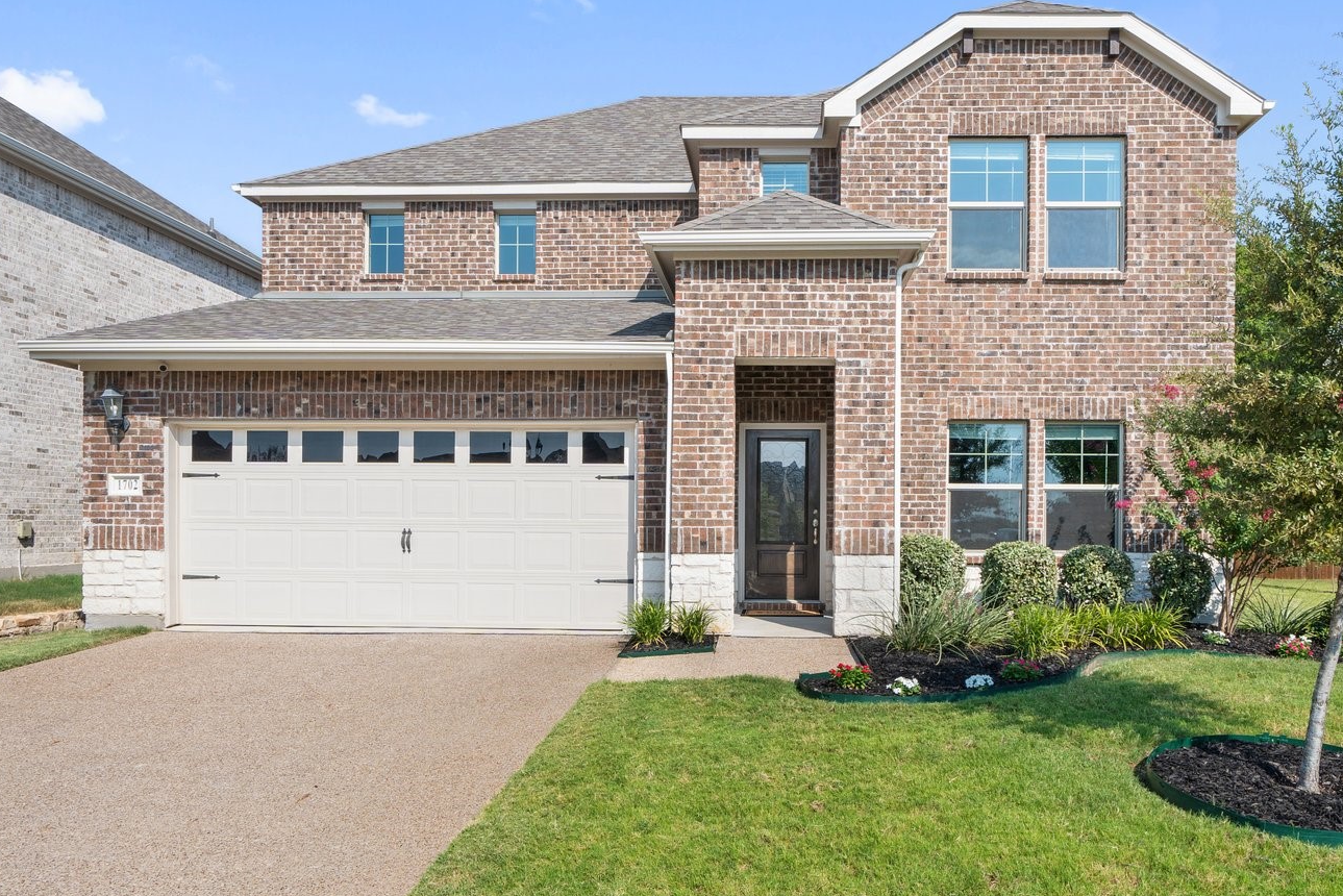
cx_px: 752
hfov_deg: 67.1
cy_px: 527
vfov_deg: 47.7
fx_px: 1007
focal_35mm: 27
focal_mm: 17
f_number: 10
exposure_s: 1/30
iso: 100
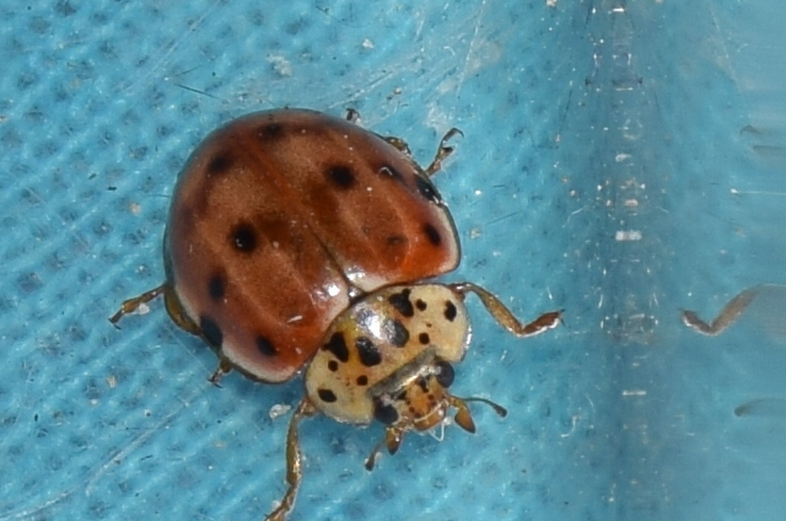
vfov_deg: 7.5
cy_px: 260
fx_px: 3988
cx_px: 393
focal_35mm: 183
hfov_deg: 11.3
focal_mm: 122
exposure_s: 1/160
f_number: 13
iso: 100
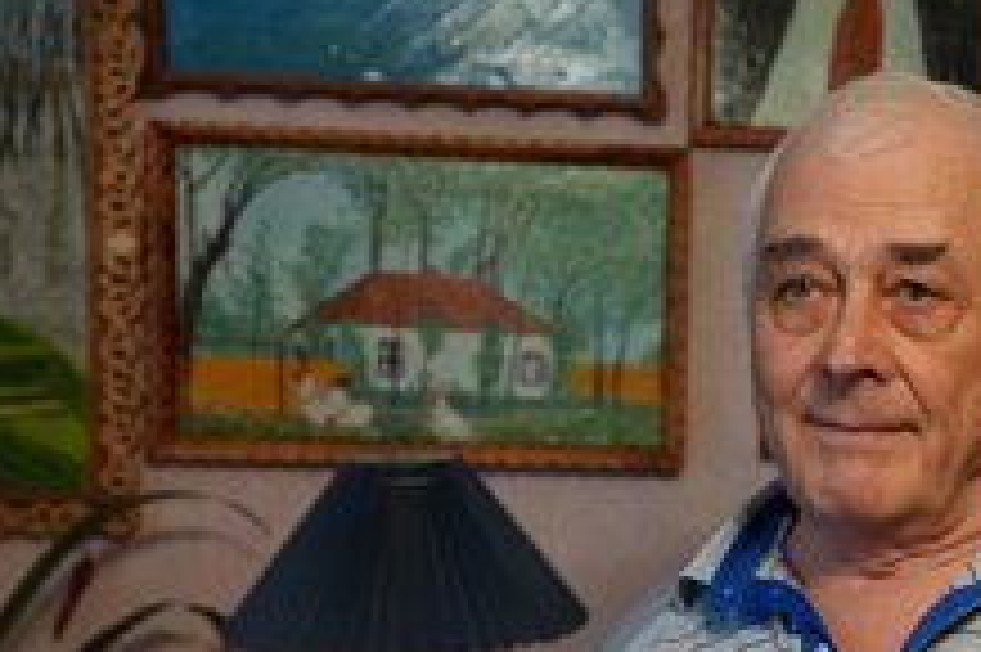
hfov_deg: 28.7
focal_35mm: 68
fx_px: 1852
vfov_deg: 19.8
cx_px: 860
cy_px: 501
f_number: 3.5
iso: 12800
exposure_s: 1/160
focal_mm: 37
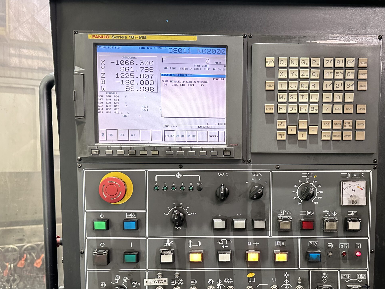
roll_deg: -0.8
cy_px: 174
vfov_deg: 43.9
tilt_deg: -4.2
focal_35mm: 32
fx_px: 356
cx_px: 243
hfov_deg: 56.1
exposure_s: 1/25
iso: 1000
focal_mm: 6.86
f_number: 1.78
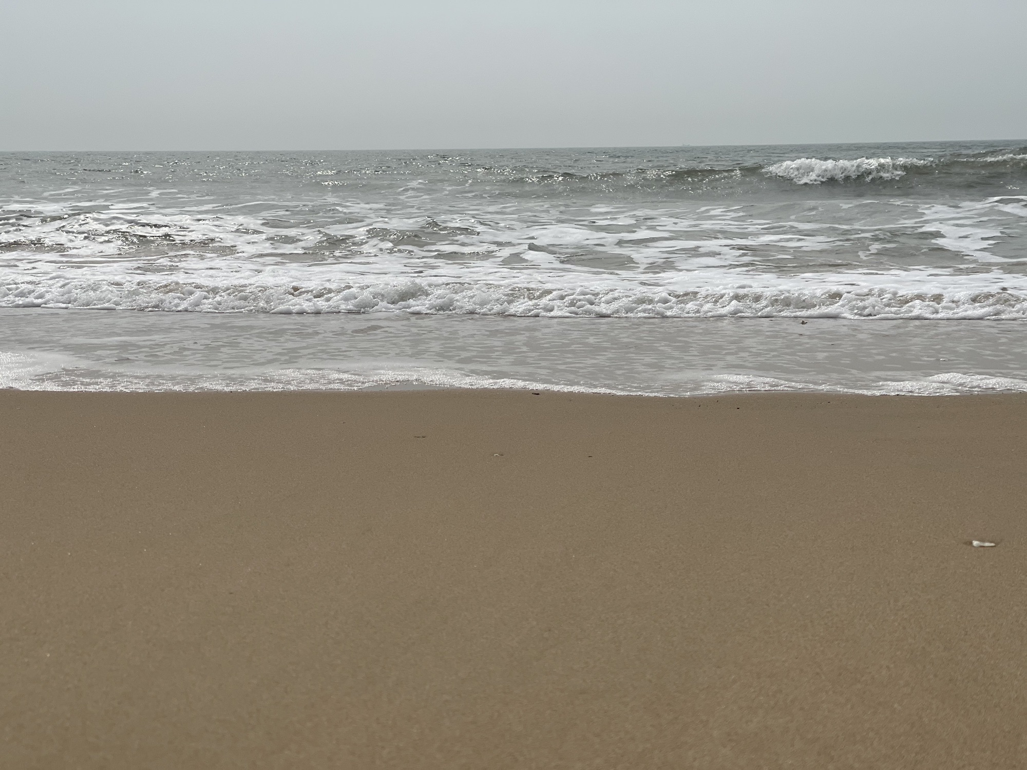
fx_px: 1899
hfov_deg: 30.3
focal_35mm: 64
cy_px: 385
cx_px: 514
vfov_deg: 22.9
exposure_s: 1/3774
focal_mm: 7.5
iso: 32
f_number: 2.2
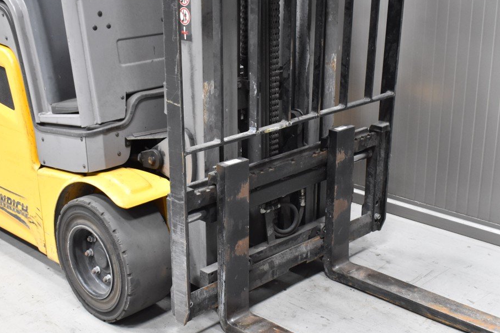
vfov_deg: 25.2
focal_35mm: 54
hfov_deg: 37.1
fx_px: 745
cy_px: 195
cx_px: 268
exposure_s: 1/20
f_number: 5
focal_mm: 27
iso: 1600
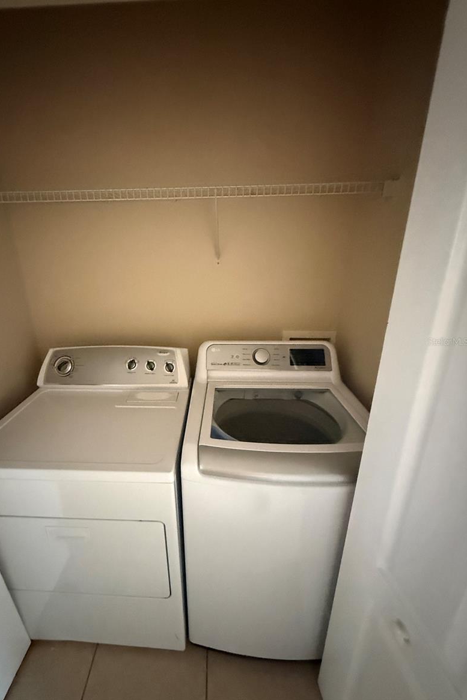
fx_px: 292
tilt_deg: -18.0
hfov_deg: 76.9
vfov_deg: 100.4
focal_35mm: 15
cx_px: 200
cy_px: 341
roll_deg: -0.4
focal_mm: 2.22
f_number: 2.2
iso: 1600
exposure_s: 1/40
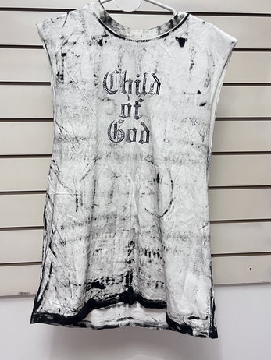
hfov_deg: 46.8
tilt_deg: -2.5
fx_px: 313
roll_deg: +1.6
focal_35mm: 30
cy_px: 166
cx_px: 138
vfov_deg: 59.9
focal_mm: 5.1
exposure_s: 1/50
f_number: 1.6
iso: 400
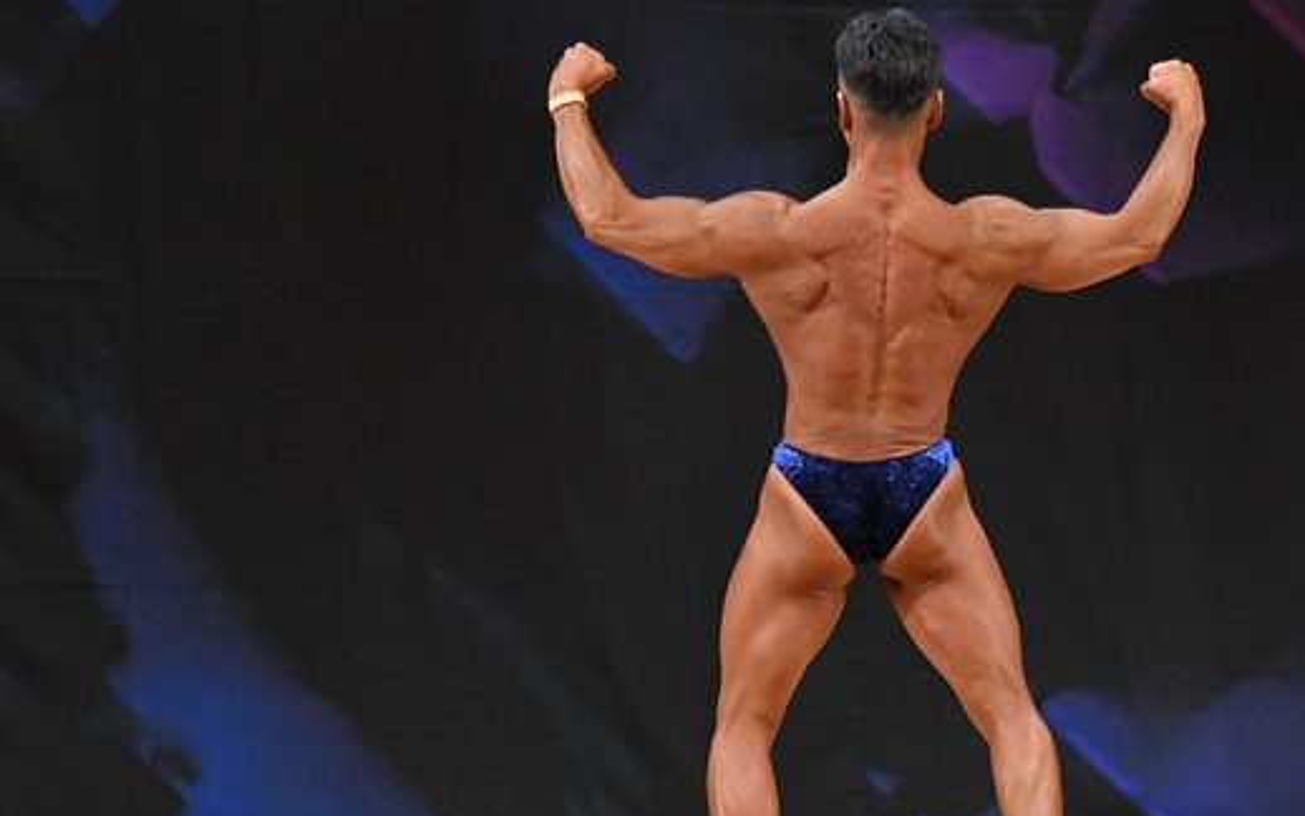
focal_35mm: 366
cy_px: 428
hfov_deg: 5.7
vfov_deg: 3.6
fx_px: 13020
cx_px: 936
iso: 3200
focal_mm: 160
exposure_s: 1/400
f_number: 5.6
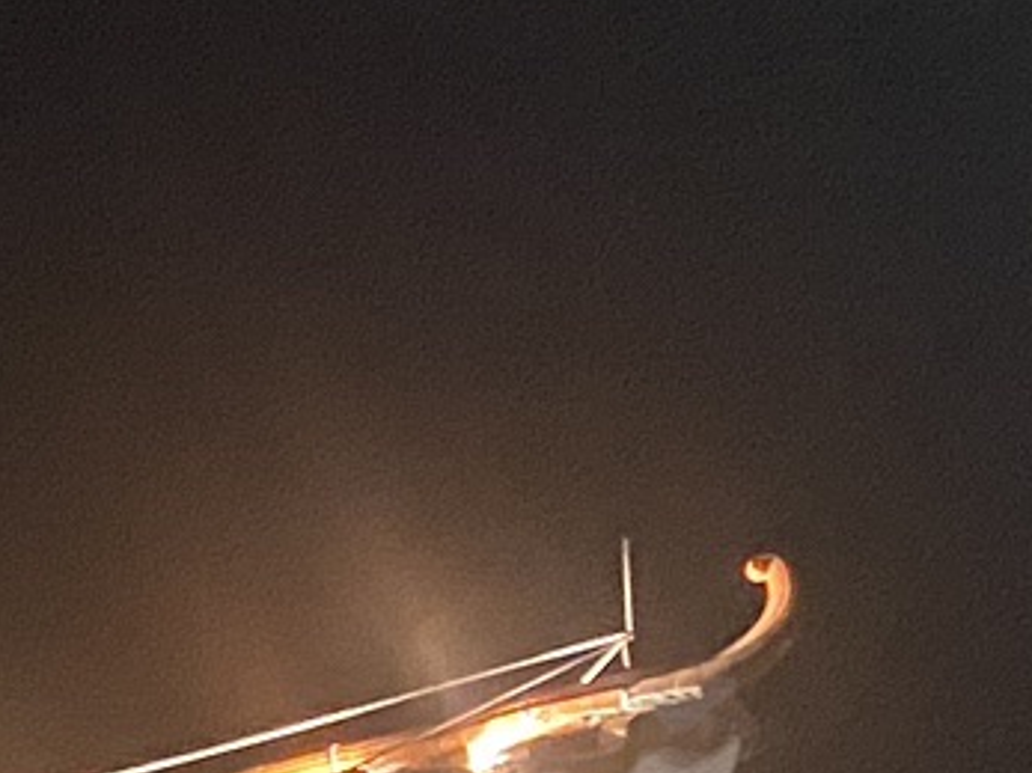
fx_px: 4470
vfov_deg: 9.0
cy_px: 1814
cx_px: -1889
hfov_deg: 10.3
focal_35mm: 150
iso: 500
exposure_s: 1/33
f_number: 1.8
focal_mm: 4.25
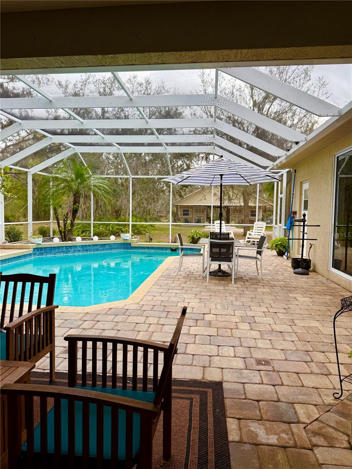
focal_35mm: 24
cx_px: 176
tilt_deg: -4.4
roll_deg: -1.5
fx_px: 325
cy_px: 234
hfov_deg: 56.8
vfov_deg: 71.6
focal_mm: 6.76
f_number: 1.78
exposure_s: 1/555
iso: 80
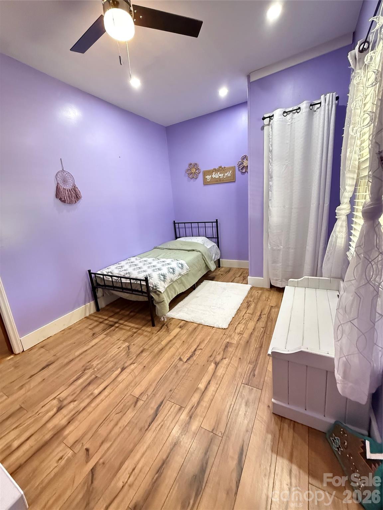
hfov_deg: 85.7
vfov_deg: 102.1
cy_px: 255
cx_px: 192
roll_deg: +4.1
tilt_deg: -12.7
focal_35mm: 14
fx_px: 207
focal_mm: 2.22
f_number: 2.2
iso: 800
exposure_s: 1/60
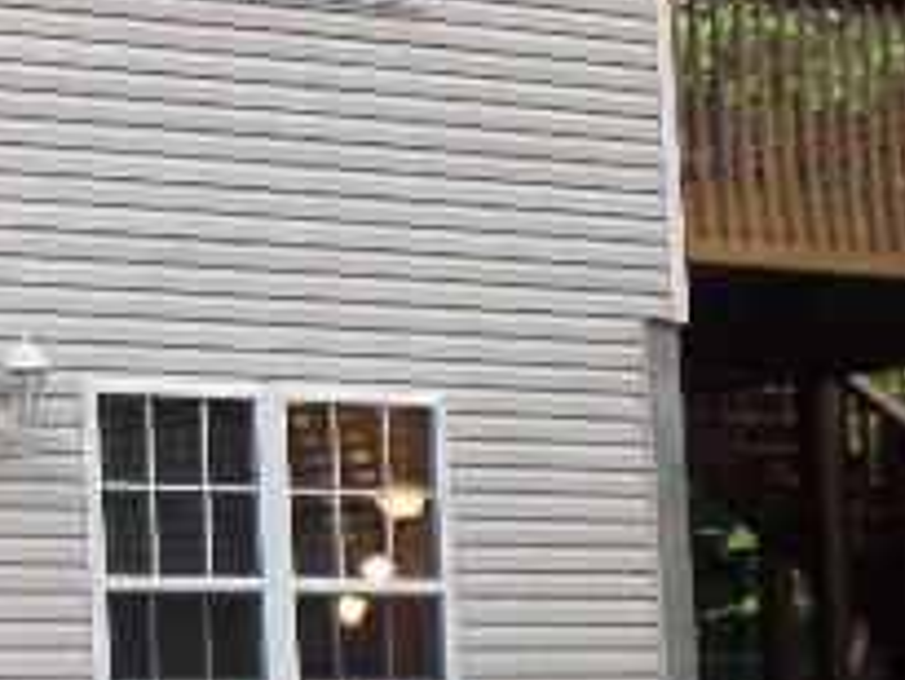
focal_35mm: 185
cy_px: 393
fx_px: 4839
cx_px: -331
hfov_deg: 10.4
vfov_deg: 8.0
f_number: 3.7
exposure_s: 1/125
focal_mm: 6.7
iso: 120
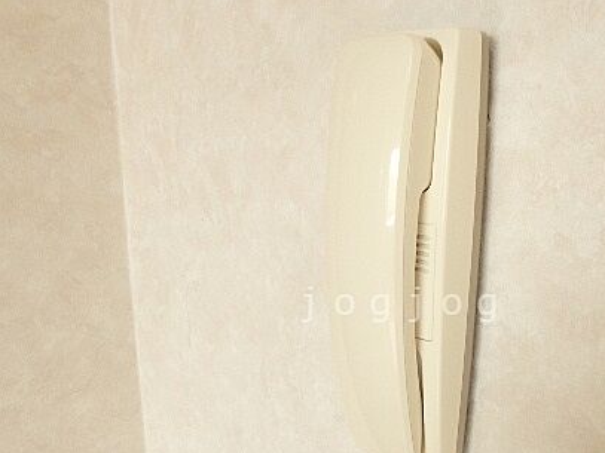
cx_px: 403
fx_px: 577
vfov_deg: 42.3
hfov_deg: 54.3
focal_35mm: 33
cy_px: 304
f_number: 3.5
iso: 320
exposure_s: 1/30
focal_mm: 3.7
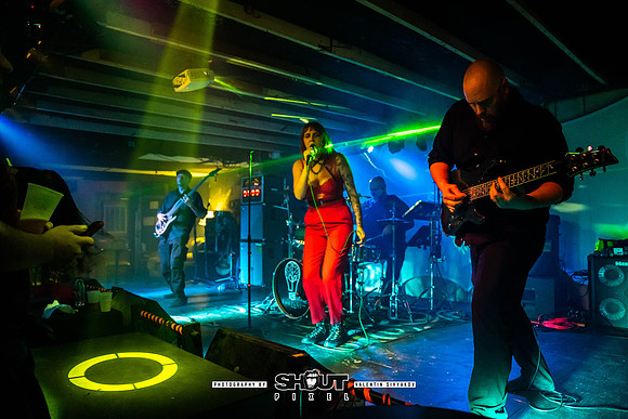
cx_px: 314
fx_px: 419
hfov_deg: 73.7
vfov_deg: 53.2
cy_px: 210
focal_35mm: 24
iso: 3200
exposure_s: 1/250
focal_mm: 24
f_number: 2.8
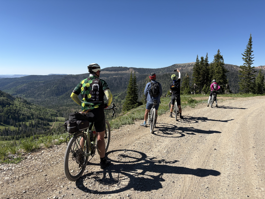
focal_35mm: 26
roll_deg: -1.2
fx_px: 199
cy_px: 100
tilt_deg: -7.9
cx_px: 132
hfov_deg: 67.3
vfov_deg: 53.1
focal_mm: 5.96
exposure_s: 1/3279
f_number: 1.6
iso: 50
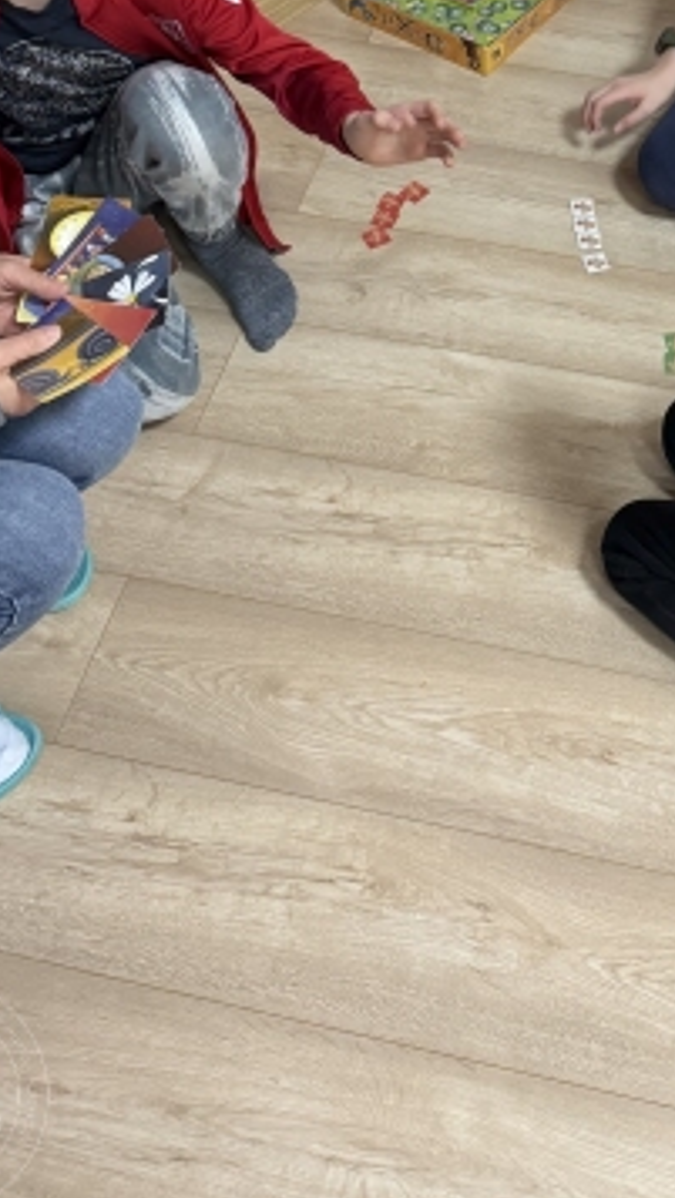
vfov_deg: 43.9
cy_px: 215
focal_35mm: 44
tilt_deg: -44.5
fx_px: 1399
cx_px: 557
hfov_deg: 26.5
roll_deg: -2.3
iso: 400
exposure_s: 1/50
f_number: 1.78
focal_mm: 6.86
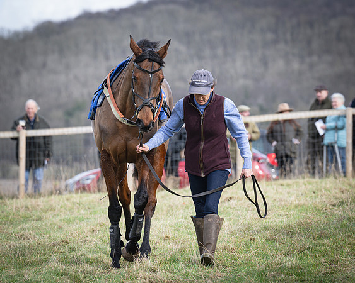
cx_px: 185
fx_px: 2923
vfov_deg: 5.6
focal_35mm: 278
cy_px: 129
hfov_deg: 6.9
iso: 200
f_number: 5
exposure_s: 1/400
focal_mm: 180
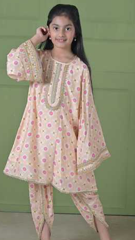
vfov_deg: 23.6
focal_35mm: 90
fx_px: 572
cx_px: 61
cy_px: 132
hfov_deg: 13.5
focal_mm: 75
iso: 640
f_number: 4
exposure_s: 1/160
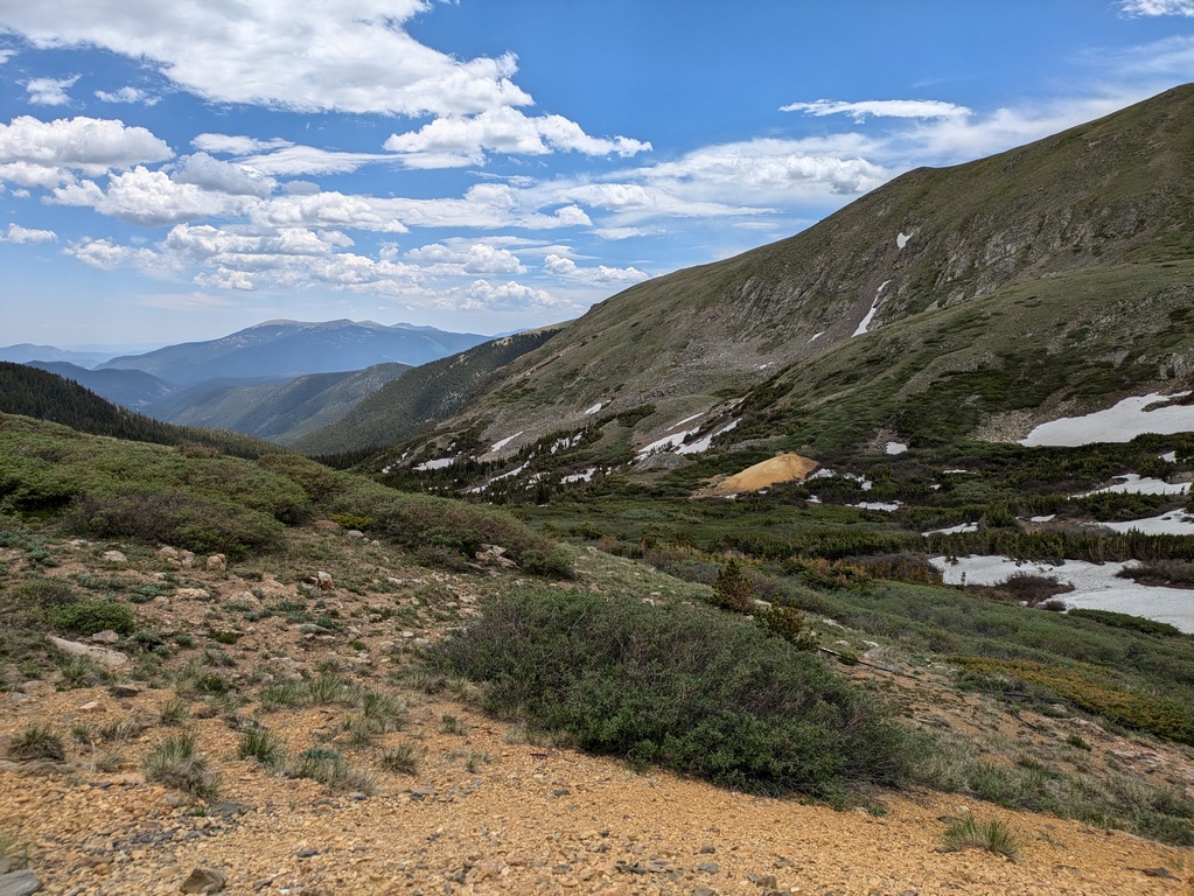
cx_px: 597
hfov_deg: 69.4
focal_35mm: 25
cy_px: 448
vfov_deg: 54.9
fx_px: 863
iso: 44
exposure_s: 1/3086
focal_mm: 5.43
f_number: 1.89
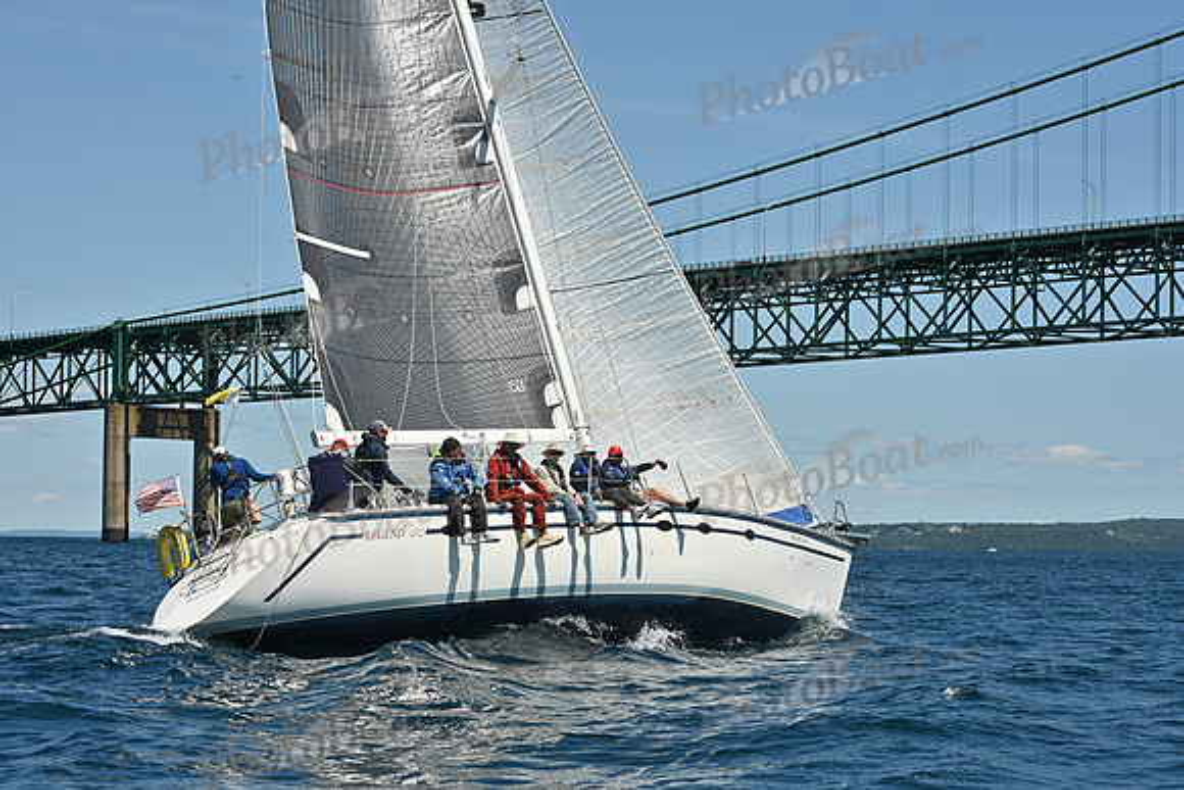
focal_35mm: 95
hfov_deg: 21.5
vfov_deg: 14.4
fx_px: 3125
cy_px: 395
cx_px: 592
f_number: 11
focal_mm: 95
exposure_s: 1/1000
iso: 320
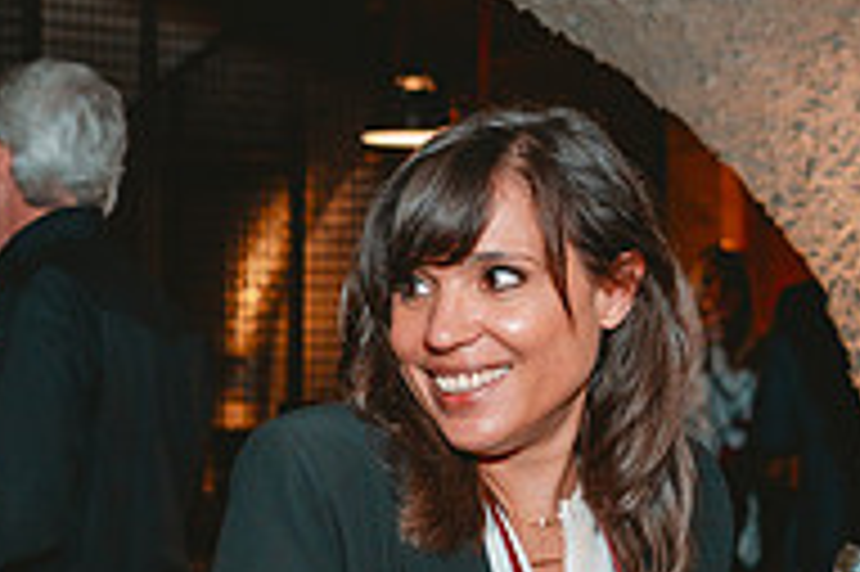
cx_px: -252
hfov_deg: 20.0
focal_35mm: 94
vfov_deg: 14.4
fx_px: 2244
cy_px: 511
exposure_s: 1/250
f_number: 2.8
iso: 1600
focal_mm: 27
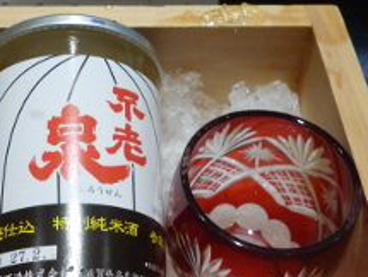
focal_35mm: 52
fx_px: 554
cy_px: 210
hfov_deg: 36.7
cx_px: 164
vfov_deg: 27.7
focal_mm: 5
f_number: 3.1
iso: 400
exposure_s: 1/25
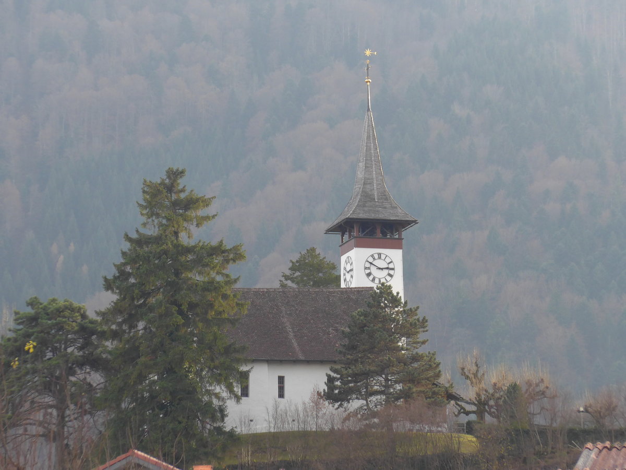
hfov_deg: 10.5
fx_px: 3418
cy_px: 235
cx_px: 313
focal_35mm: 189
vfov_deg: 7.9
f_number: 5.7
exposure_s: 1/125
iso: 250
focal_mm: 36.7
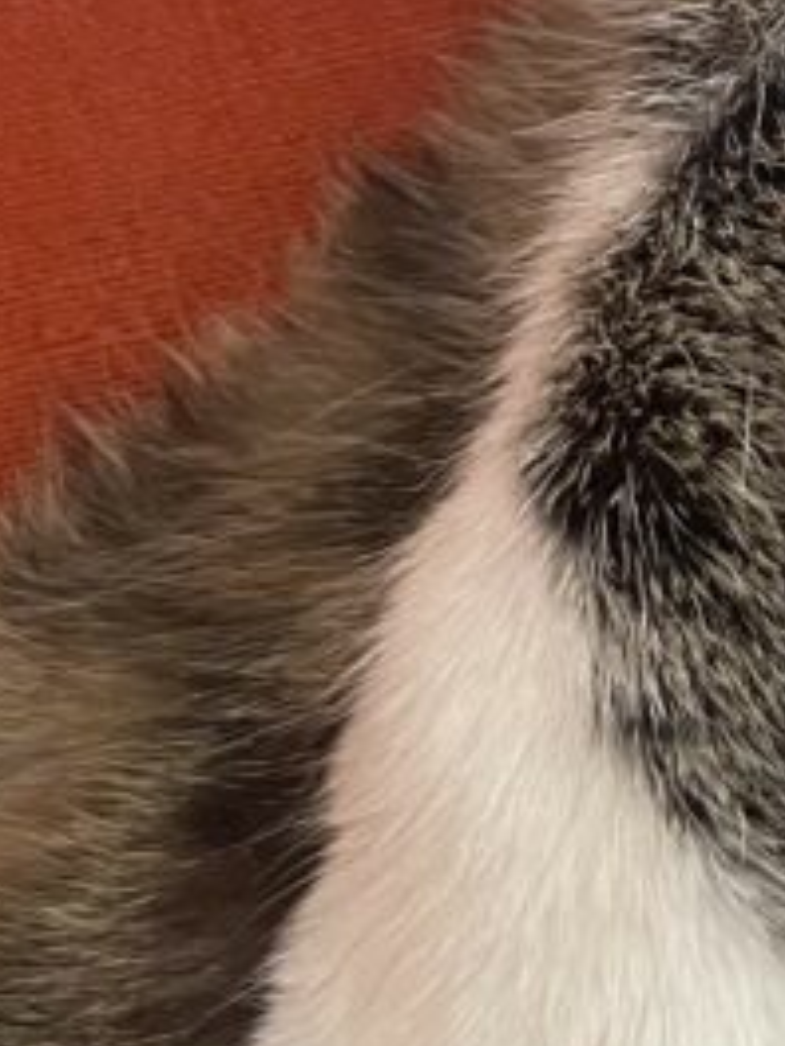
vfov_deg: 18.2
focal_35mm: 101
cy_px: -293
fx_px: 3054
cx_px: 607
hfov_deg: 14.6
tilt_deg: -53.7
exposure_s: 1/46
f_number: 1.6
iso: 500
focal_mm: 4.2
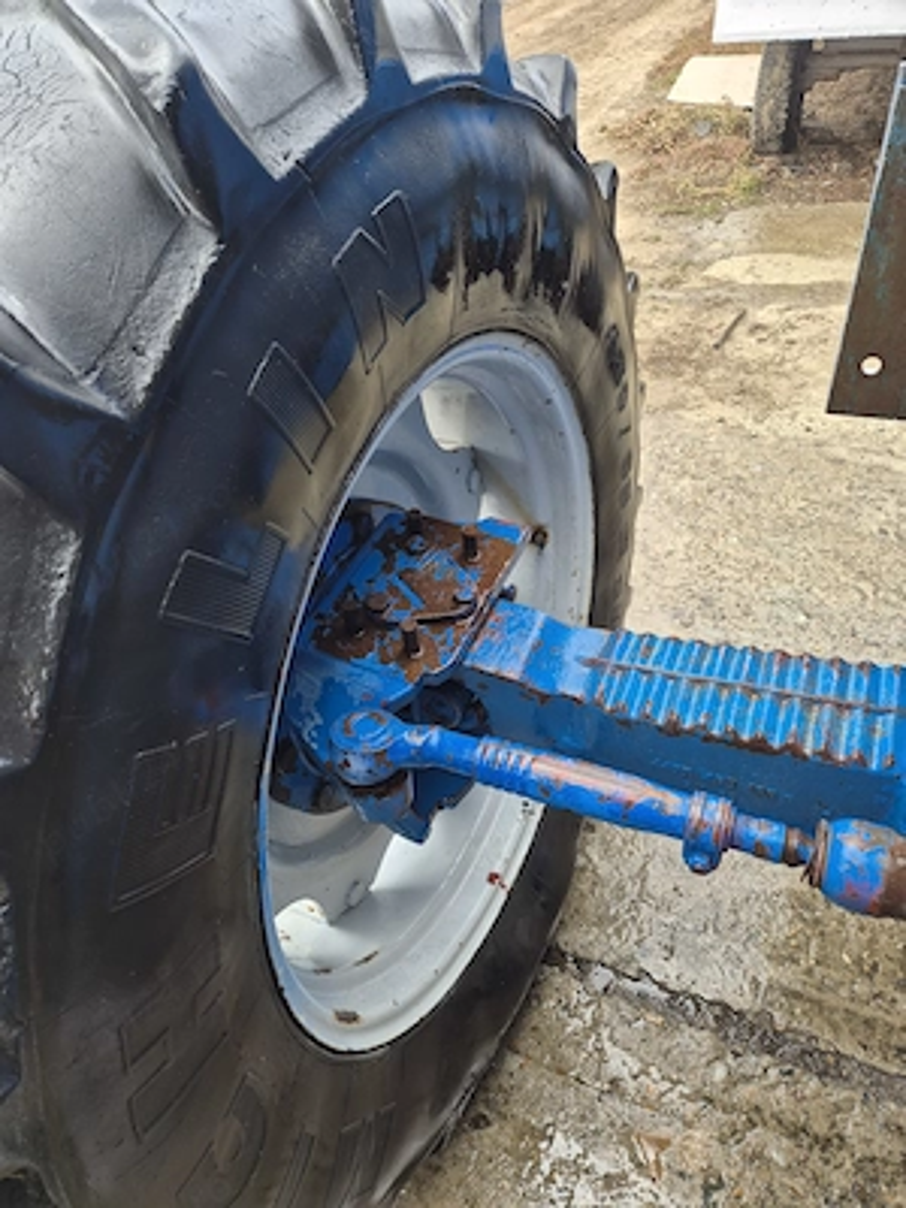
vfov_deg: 73.9
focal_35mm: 23
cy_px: 604
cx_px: 453
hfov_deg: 58.9
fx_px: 803
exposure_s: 1/180
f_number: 1.8
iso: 64
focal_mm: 5.4
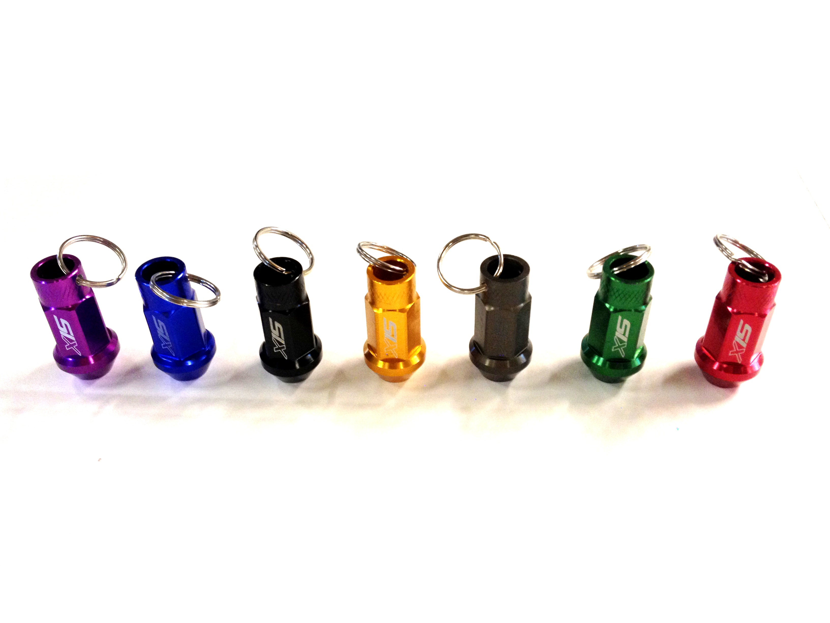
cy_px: 312
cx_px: 415
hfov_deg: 52.6
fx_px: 839
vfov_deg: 40.7
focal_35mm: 35
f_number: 2.4
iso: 160
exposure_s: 1/20
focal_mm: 4.28
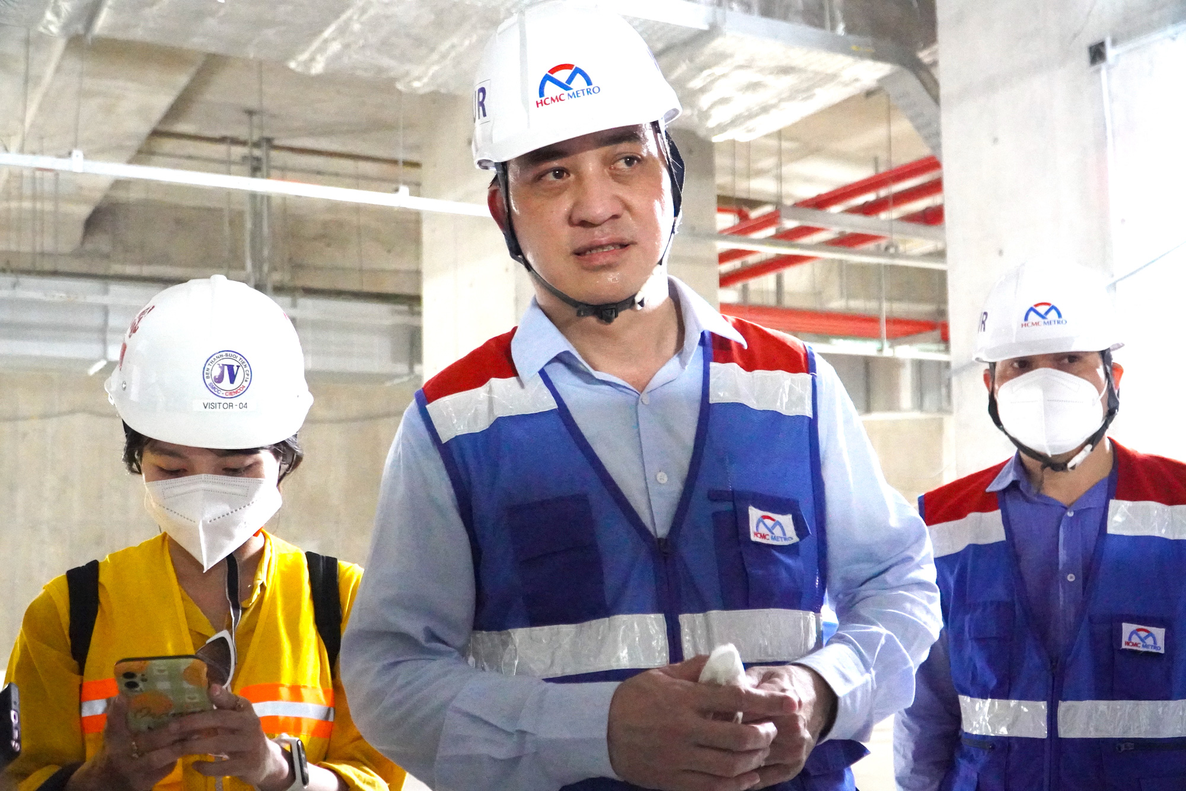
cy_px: 396
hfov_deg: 51.3
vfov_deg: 35.5
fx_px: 1235
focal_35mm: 38
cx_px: 593
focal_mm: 25
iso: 16000
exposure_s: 1/80
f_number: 4
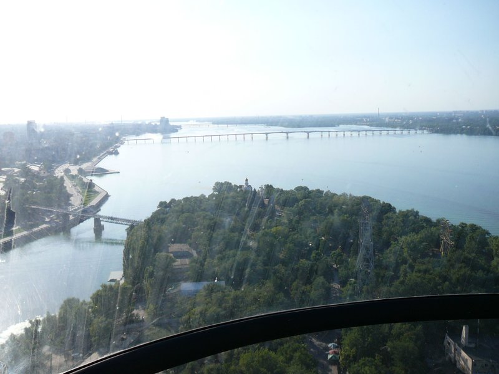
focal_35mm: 35
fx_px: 505
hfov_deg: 52.6
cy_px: 187
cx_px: 250
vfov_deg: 40.7
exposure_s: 1/640
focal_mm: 5.2
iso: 80
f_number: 2.8
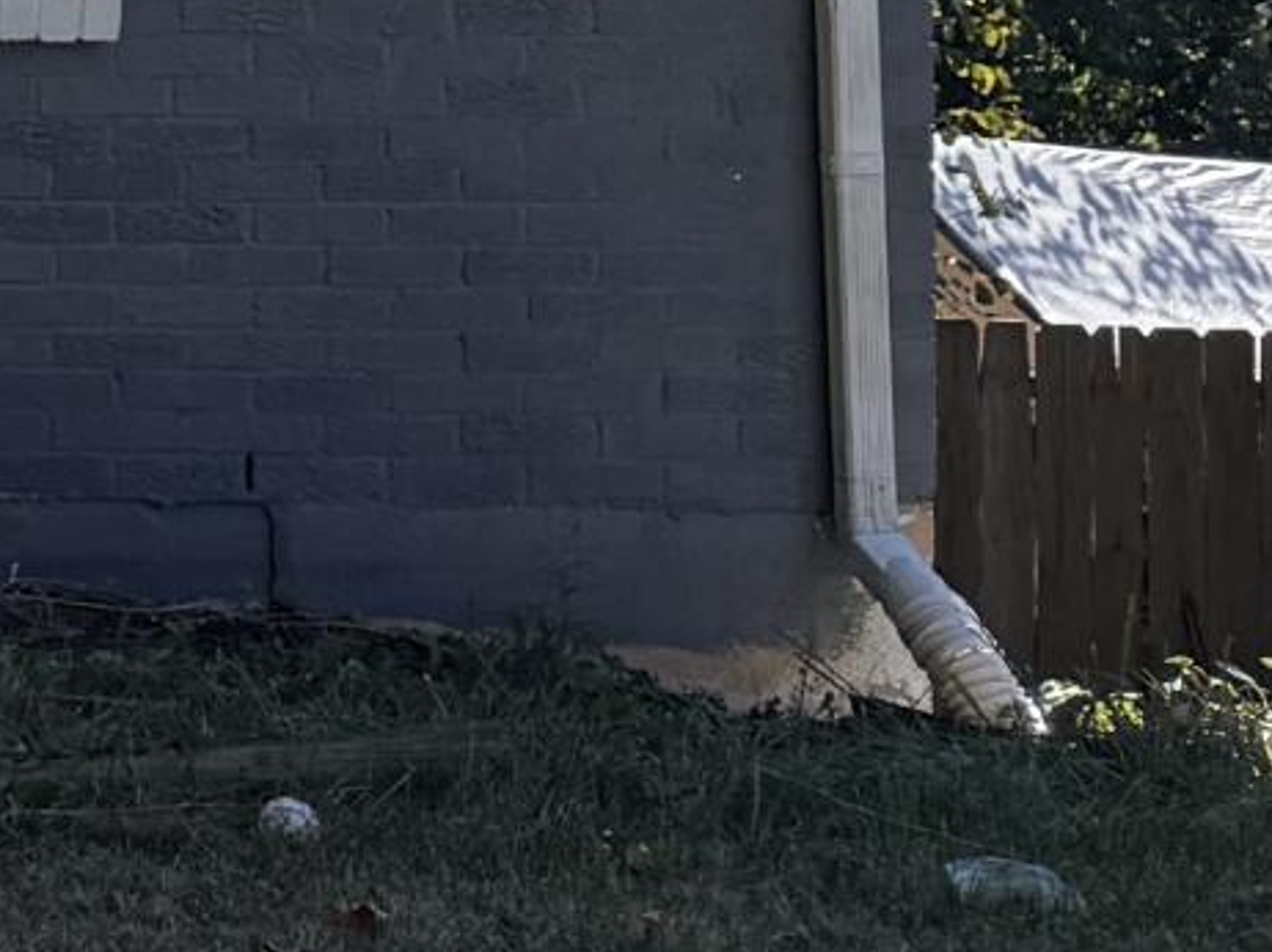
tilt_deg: +0.3
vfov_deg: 9.3
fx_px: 5729
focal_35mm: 156
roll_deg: -0.2
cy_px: -371
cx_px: -2723
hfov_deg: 9.5
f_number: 1.78
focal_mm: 6.76
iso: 100
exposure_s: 1/2000
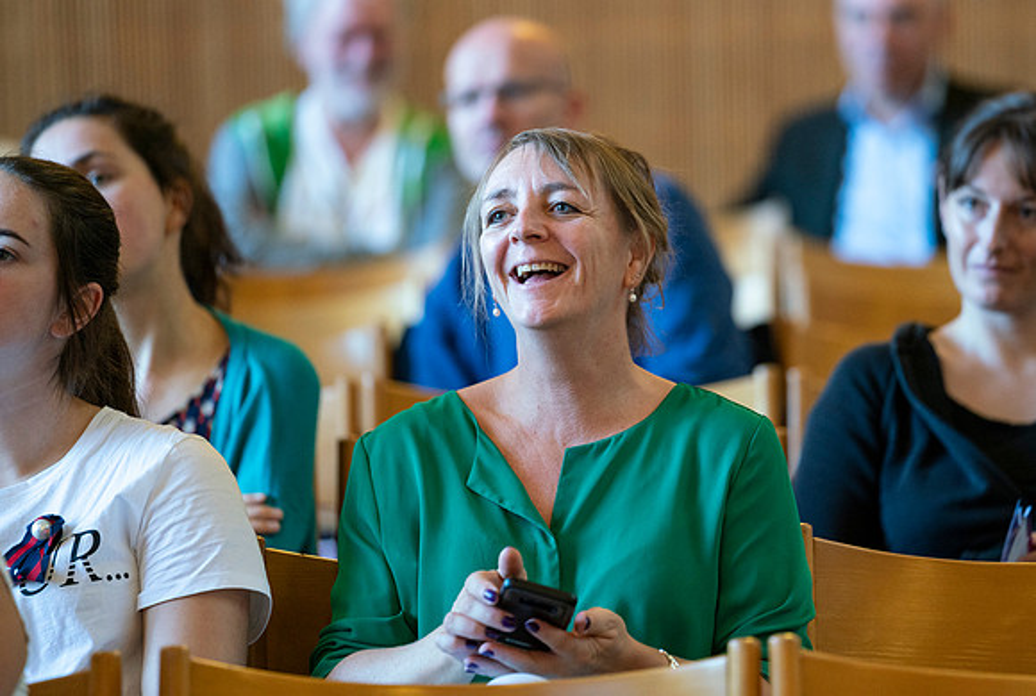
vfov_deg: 5.7
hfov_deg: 8.5
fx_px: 6946
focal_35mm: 241
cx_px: 631
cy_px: 275
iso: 2500
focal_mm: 198
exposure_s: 1/250
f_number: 2.8
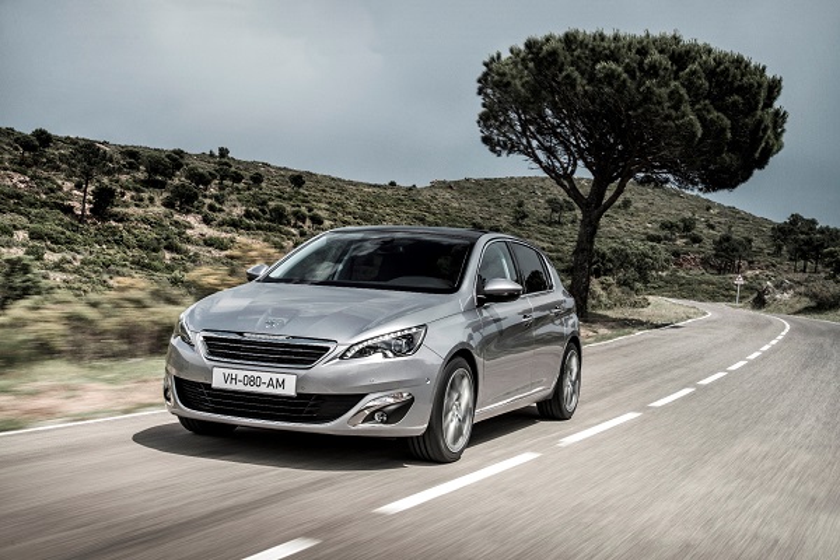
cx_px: 420
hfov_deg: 41.1
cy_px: 280
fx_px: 1120
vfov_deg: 28.1
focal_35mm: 48
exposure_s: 1/25
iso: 100
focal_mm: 48
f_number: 11
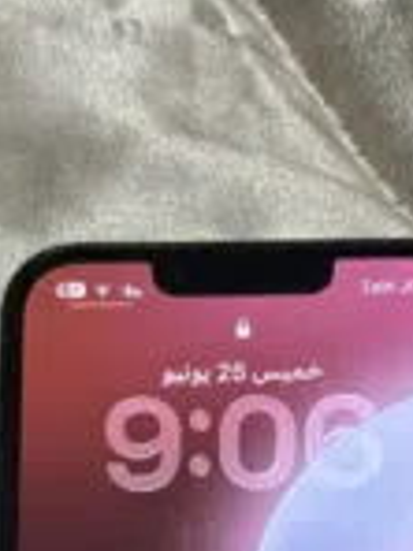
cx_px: 227
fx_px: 2068
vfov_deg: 14.6
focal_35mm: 130
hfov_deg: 11.4
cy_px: 700
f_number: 1.78
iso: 125
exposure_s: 1/50
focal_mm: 6.86
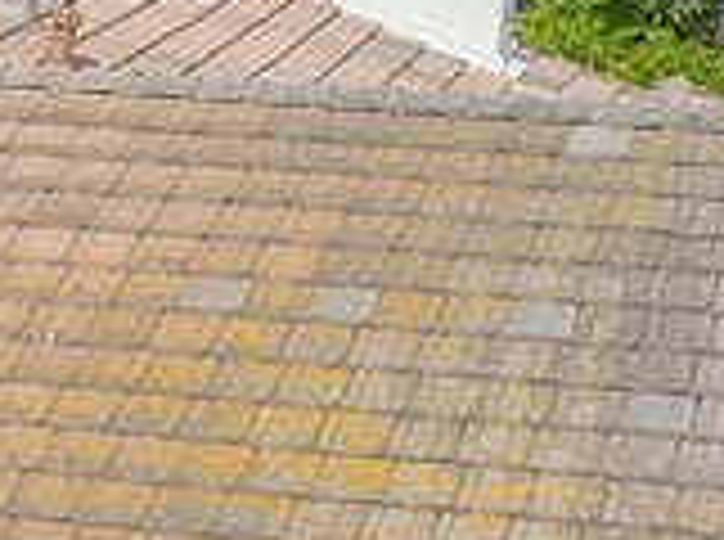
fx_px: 3193
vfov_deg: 9.5
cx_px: -301
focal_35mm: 153
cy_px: 724
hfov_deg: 12.4
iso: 110
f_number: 2.8
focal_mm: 12.29
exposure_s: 1/1600
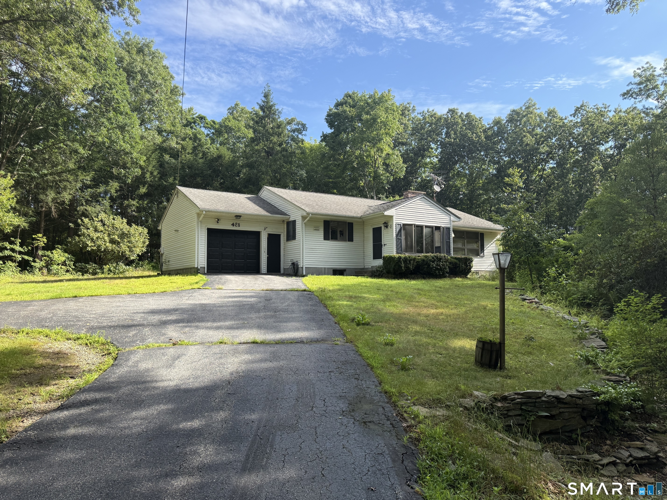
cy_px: 250
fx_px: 462
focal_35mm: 24
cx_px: 334
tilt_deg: +5.6
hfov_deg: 71.6
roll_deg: +1.4
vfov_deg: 56.8
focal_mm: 6.76
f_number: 1.78
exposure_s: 1/1855
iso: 100
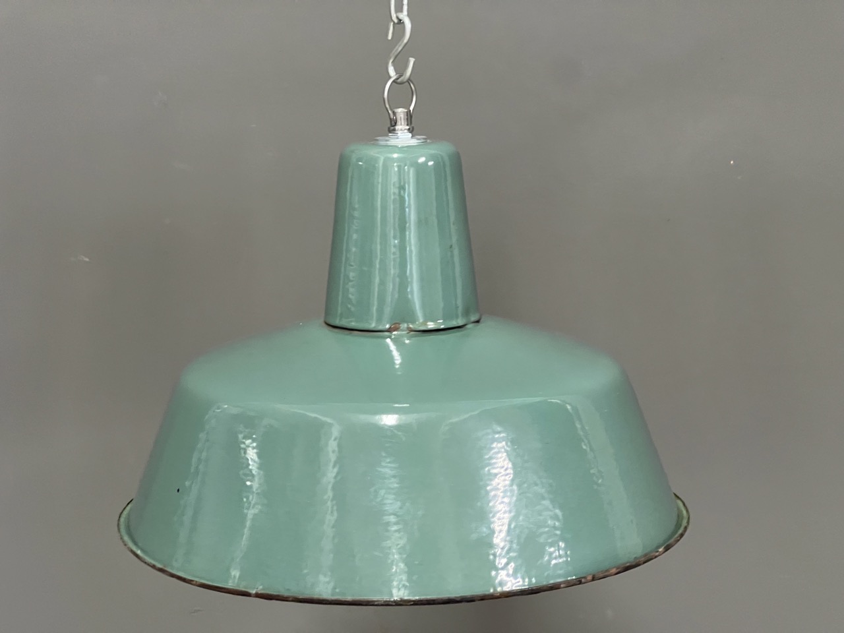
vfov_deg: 19.1
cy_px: 316
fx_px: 1877
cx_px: 422
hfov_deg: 25.3
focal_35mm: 77
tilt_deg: -8.2
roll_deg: +0.3
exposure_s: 1/25
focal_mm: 9
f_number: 2.8
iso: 800
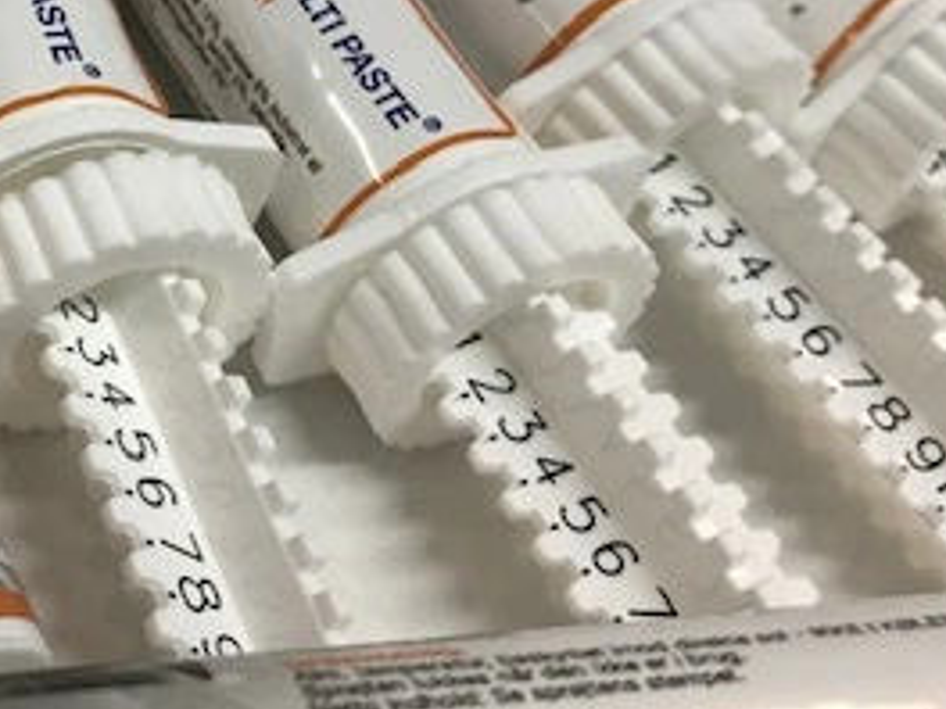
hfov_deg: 27.1
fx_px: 1858
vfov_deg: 21.4
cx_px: 25
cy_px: 165
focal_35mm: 68
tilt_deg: -45.0
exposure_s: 1/33
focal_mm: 3.99
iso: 25
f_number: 1.8
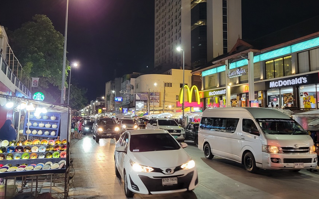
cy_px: 87
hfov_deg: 59.7
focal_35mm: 32
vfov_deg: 39.4
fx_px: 278
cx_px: 157
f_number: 1.8
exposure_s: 1/50
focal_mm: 5.4
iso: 320
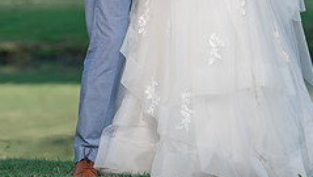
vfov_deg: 4.5
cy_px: -101
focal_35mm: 268
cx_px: 178
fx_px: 2227
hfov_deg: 8.0
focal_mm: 136
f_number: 4
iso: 64
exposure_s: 1/250
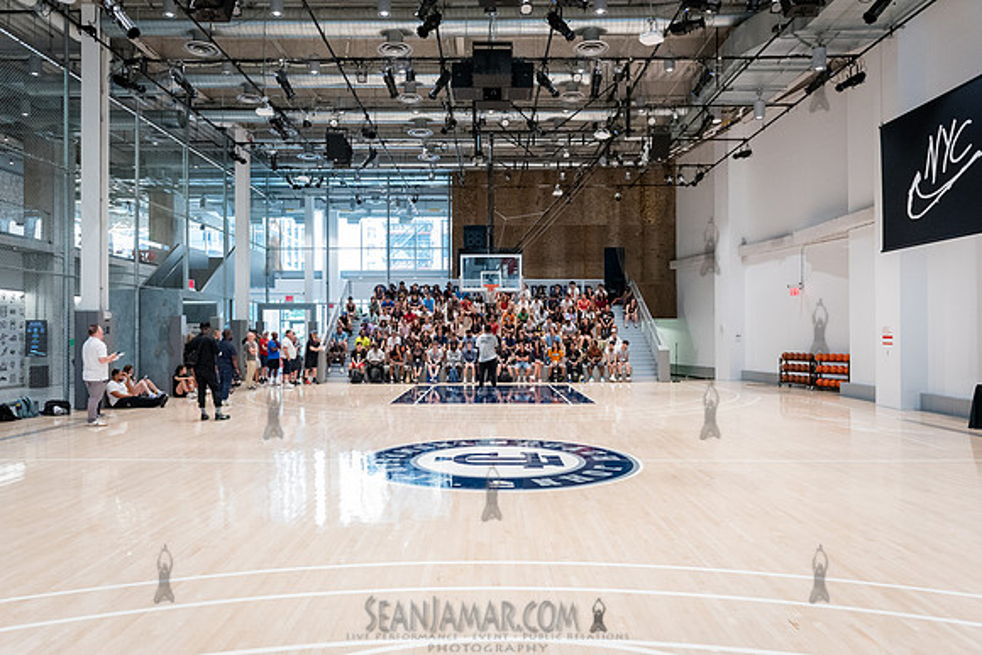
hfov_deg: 71.6
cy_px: 328
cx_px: 480
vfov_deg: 51.4
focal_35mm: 25
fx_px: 681
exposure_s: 1/250
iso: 5000
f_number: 4
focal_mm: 24
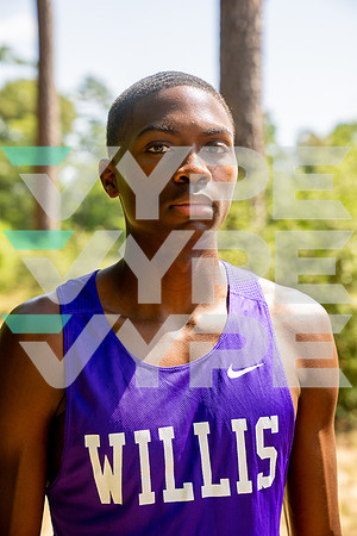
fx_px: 1041
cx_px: 178
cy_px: 268
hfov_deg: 19.5
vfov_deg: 28.8
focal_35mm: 70
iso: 100
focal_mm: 70
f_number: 4.5
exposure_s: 1/320
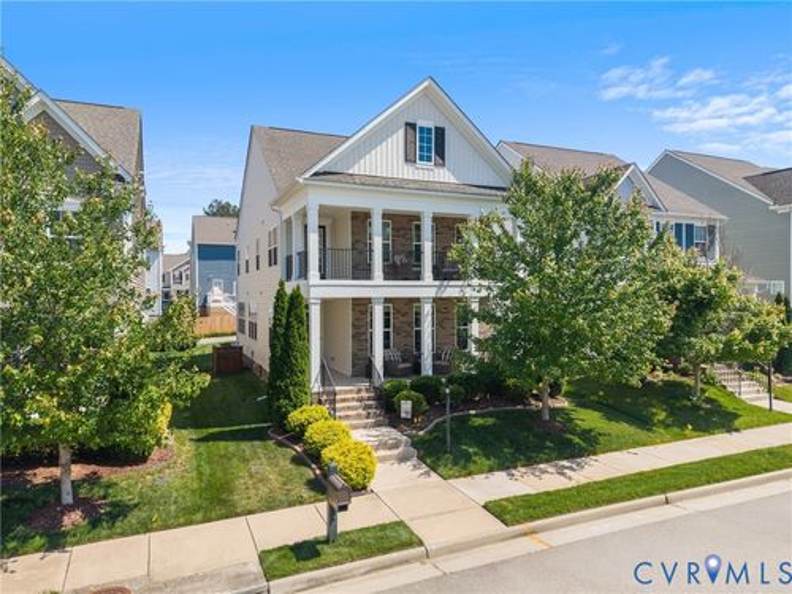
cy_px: 297
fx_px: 549
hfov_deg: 71.6
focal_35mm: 24
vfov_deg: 56.8
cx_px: 396
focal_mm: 8.67
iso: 100
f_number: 1.8
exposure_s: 1/1600
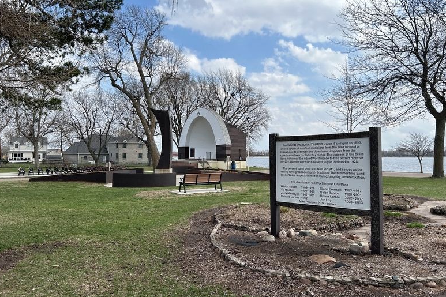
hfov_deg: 65.5
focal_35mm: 28
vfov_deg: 46.3
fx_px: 347
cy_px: 135
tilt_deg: +3.4
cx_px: 224
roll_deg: +0.3
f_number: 1.5
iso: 50
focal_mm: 5.7
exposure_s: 1/1252
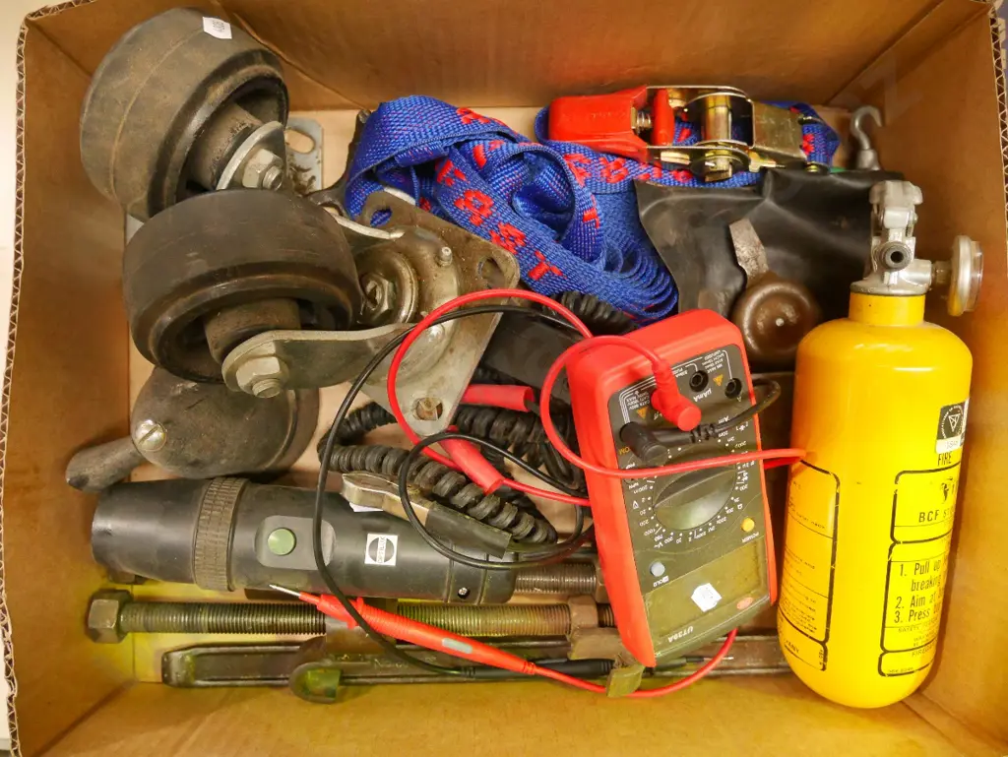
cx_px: 504
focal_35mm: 24
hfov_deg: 71.6
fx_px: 699
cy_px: 378
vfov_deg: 56.9
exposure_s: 1/60
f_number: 3.7
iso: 3200
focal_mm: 12
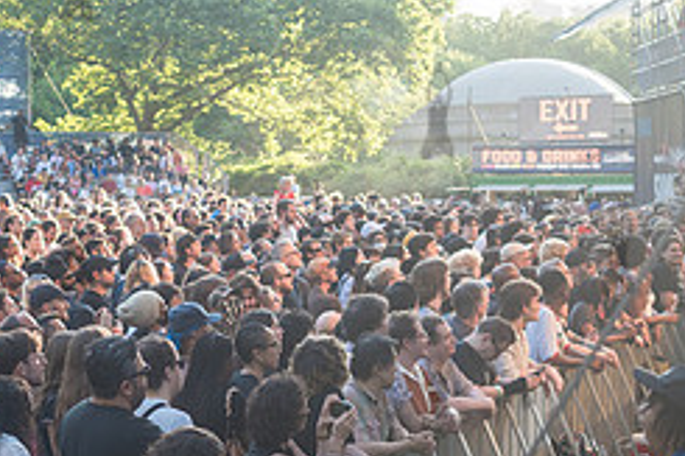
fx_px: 1578
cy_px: 245
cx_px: 75
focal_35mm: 83
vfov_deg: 16.4
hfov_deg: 23.9
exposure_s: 1/800
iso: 500
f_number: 2.8
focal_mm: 35
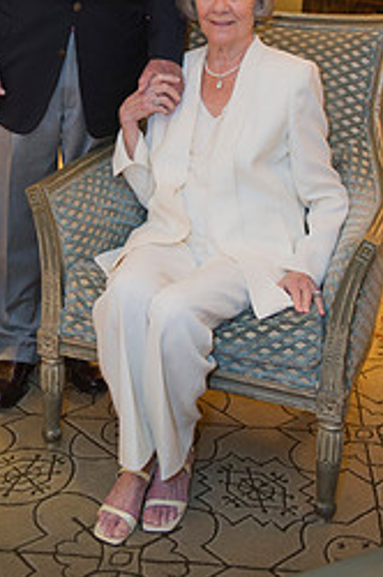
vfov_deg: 31.1
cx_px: 147
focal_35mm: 63
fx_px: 1008
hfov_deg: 21.5
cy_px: 108
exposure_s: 1/60
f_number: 2.8
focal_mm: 35
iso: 1250
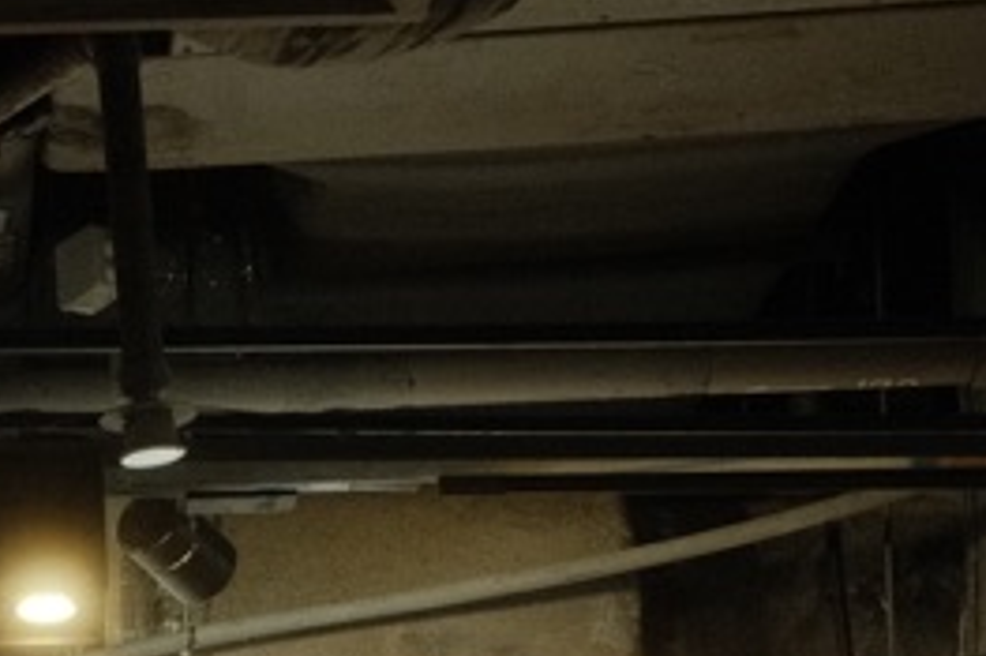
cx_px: -244
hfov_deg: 15.4
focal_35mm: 128
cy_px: 1312
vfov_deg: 9.9
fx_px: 3503
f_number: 8
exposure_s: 1/60
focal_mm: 18.7
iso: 1600
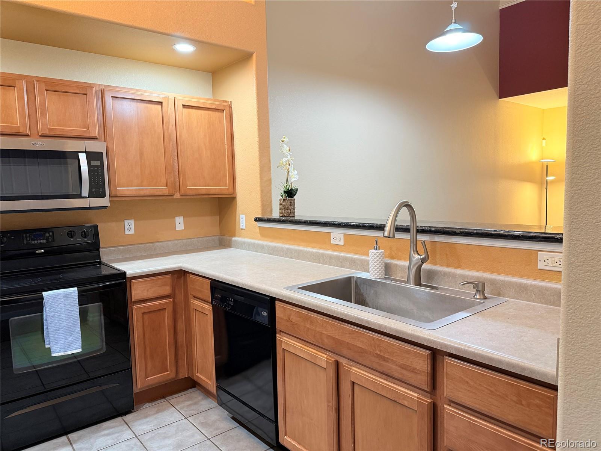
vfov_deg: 56.8
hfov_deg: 71.6
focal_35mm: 24
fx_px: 417
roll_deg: +1.4
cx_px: 300
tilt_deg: -5.0
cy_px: 226
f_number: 1.78
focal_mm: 6.76
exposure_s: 1/60
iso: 250
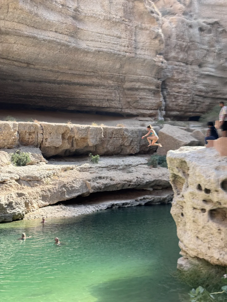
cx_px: 114
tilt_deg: +3.7
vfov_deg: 39.7
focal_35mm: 48
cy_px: 151
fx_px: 420
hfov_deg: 30.3
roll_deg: +0.0
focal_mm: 6.76
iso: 64
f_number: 1.78
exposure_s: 1/707
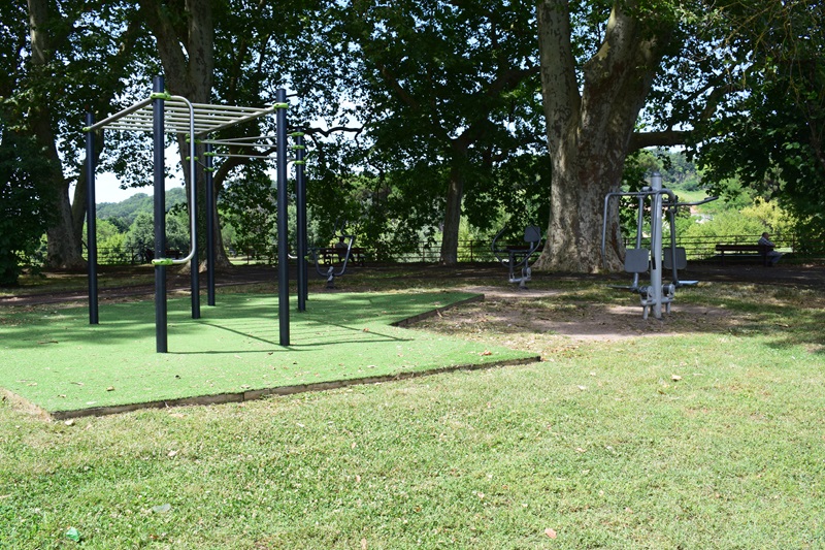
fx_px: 825
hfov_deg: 53.1
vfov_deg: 36.9
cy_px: 275
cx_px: 412
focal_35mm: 36
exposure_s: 1/200
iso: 400
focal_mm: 24
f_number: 10
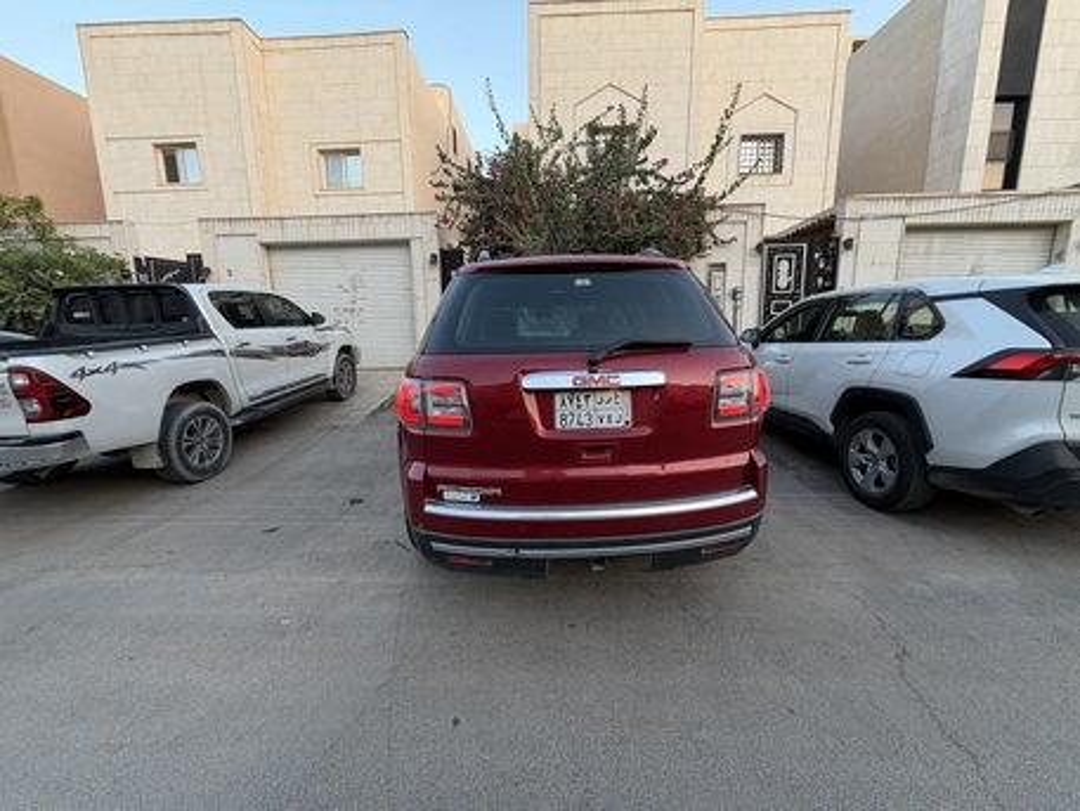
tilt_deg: -9.2
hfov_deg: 102.0
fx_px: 437
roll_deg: +1.3
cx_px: 540
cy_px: 406
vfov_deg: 85.7
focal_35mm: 14
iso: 80
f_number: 2.2
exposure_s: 1/121
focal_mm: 2.22
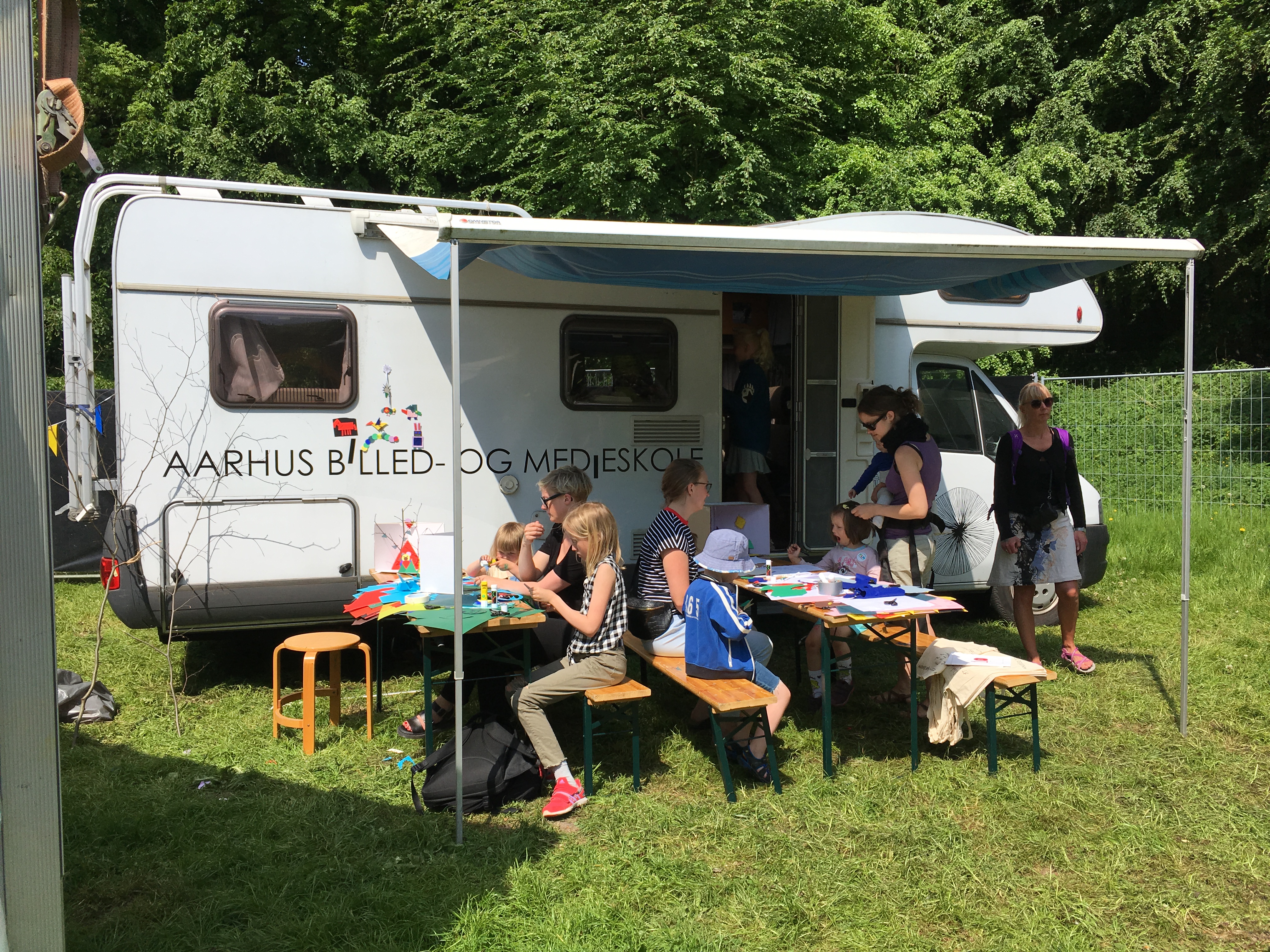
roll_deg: +0.5
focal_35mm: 29
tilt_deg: -0.7
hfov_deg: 61.7
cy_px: 476
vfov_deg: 48.2
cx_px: 635
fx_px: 1064
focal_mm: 4.15
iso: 25
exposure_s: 1/2024
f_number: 2.2
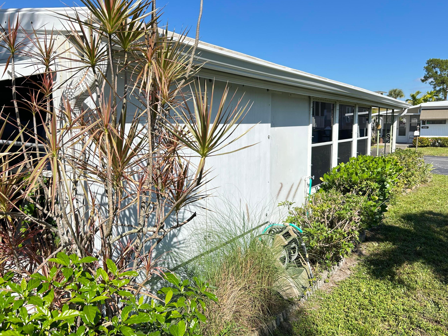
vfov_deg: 49.8
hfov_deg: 63.4
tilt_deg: -6.6
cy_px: 166
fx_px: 362
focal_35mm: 28
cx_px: 236
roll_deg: -0.8
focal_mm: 5.7
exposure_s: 1/2353
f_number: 1.5
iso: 50
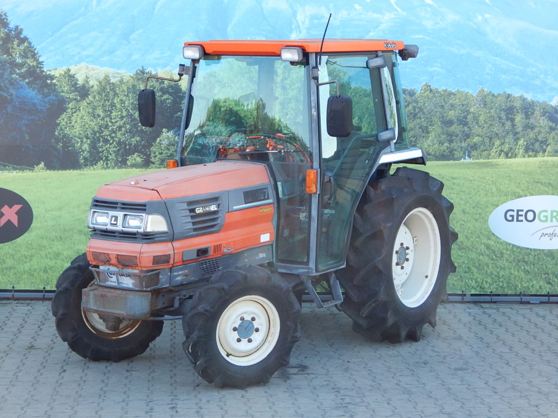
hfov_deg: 23.0
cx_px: 279
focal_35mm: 85
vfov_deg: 17.4
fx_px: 1370
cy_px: 209
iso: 125
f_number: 4.3
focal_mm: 15.3
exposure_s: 1/80
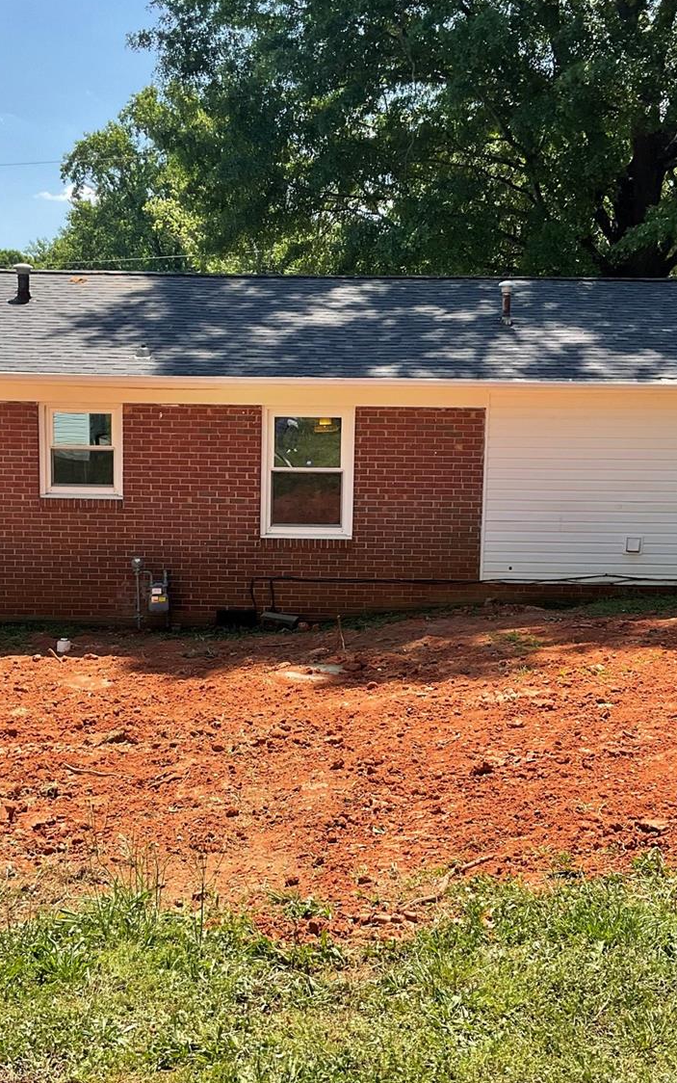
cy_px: 564
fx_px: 1239
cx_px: 283
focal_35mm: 42
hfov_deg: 30.5
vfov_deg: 47.2
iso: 16
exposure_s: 1/709
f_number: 1.8
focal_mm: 3
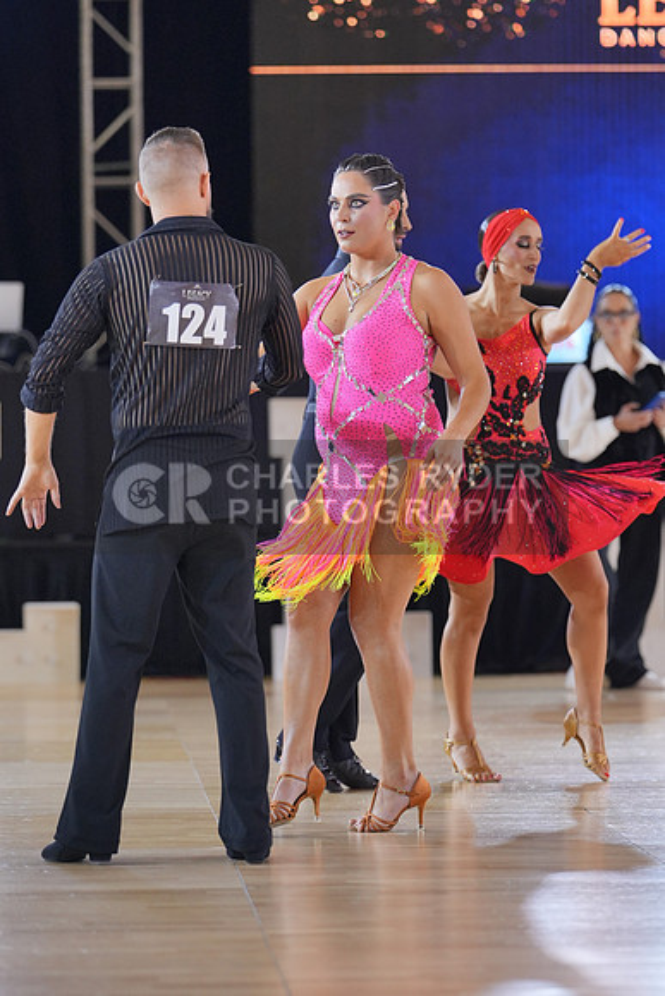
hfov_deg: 9.2
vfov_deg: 13.7
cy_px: 498
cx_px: 332
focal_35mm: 150
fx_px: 4153
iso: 1250
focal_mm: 100
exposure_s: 1/500
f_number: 2
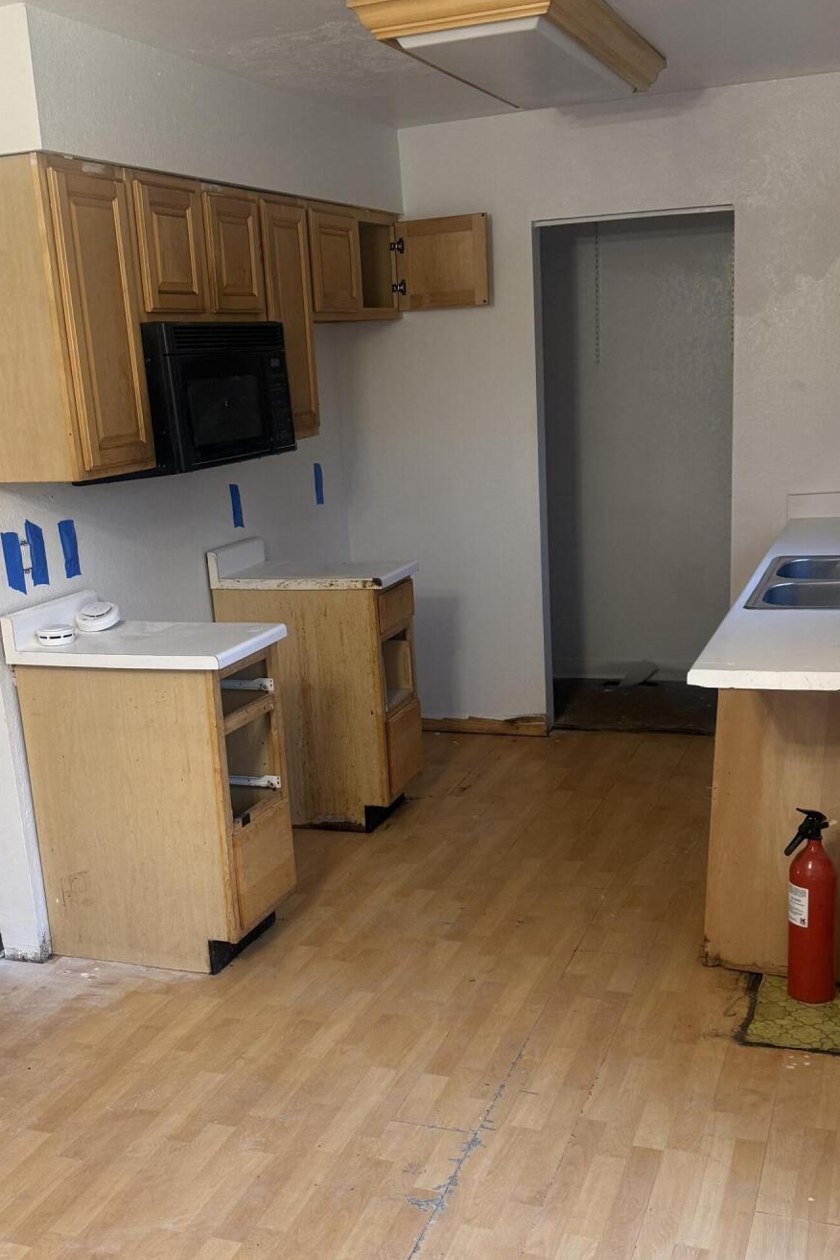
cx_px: 385
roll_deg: +3.7
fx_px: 1330
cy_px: 749
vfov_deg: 50.4
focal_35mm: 38
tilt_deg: -15.1
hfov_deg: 35.0
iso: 200
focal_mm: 6.76
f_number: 1.78
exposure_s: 1/60
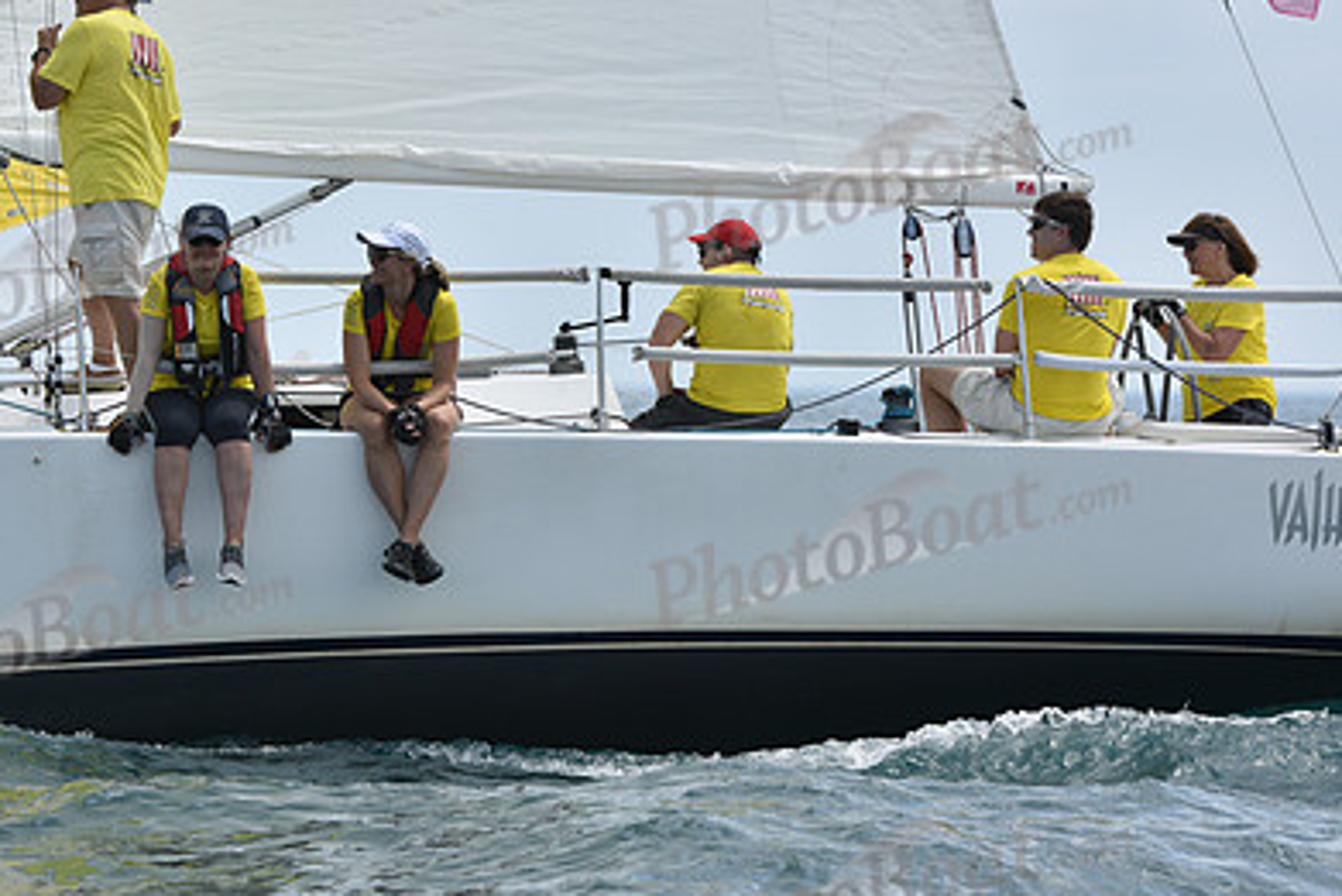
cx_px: 474
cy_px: 410
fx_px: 7458
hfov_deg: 10.3
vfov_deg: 6.9
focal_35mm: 200
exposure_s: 1/1250
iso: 250
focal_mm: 135
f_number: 7.1
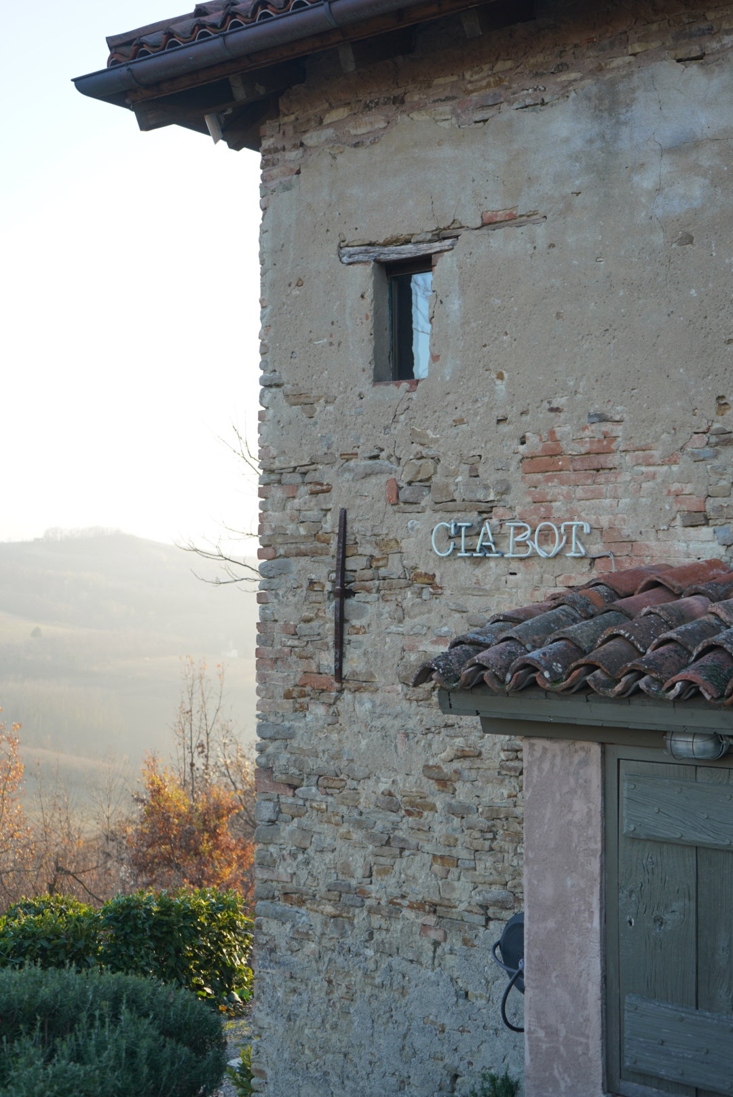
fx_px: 1494
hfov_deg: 27.6
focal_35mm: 49
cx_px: 366
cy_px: 548
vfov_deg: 40.3
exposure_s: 1/60
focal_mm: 49
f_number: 5
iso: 100
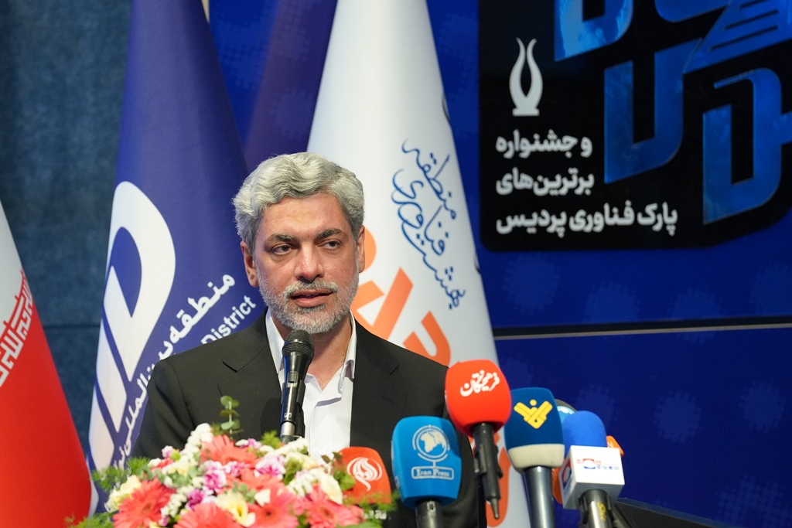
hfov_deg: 6.9
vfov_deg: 4.6
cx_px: 396
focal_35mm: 300
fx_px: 6600
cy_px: 264
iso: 3200
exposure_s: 1/200
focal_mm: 200
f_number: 2.8
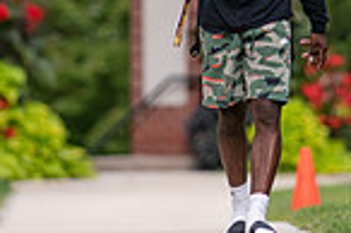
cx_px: 279
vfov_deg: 1.1
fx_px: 11638
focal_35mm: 1195
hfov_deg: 1.7
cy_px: -68
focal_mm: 300
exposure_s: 1/1000
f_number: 3.5
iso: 80
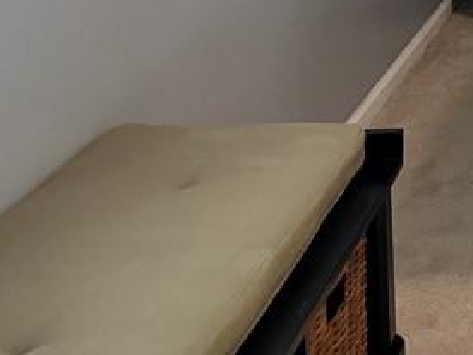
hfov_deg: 18.2
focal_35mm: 89
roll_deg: +0.7
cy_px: -192
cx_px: 811
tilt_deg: -7.7
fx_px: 1216
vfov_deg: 15.2
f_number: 1.78
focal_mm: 6.76
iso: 640
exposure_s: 1/60
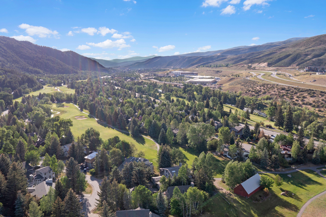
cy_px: 108
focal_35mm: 28
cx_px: 163
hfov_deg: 65.5
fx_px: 253
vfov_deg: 46.4
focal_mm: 10.26
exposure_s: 1/160
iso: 200
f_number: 8
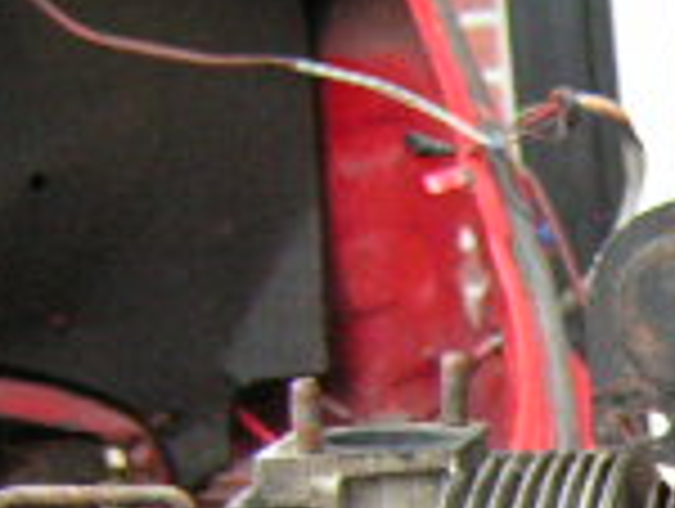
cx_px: 1413
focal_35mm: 162
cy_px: 881
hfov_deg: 10.9
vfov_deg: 8.8
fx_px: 3164
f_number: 2.8
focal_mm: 6.3
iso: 200
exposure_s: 1/40
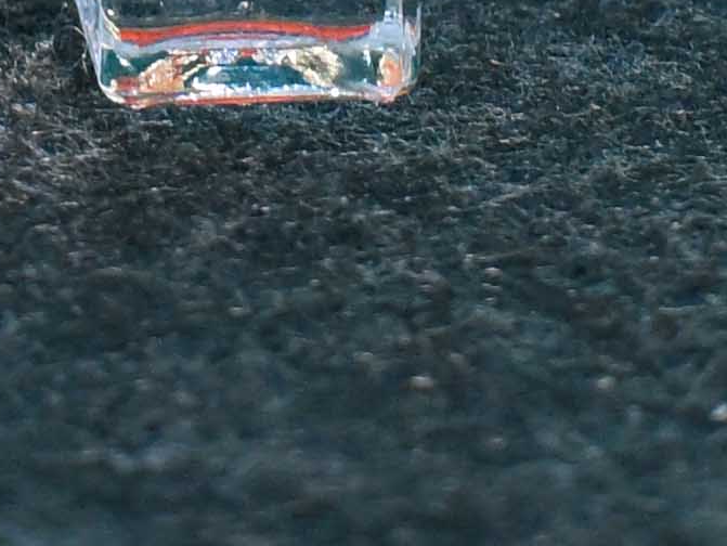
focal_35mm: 299
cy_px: -2071
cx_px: -277
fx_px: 6283
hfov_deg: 6.6
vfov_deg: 4.4
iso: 1600
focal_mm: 25
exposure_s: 1/100
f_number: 3.5
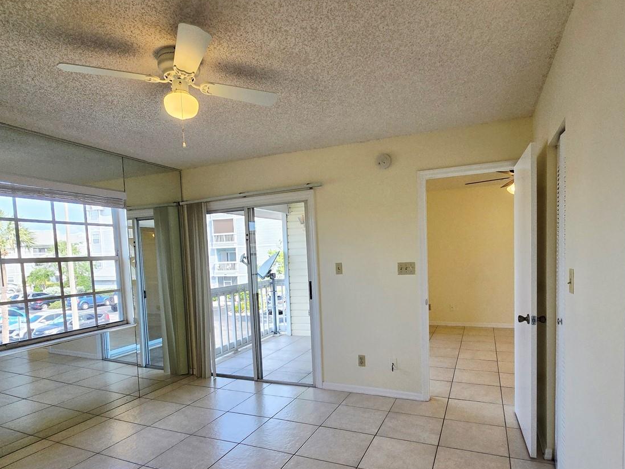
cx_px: 319
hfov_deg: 84.7
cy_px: 280
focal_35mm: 19
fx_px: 343
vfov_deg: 68.0
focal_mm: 2.2
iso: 50
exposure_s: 1/185
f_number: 2.2
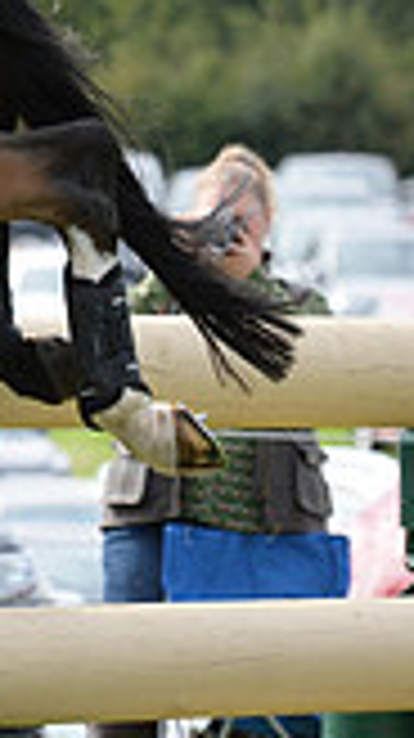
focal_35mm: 1002
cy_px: 104
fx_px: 19595
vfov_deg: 2.2
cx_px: -752
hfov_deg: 1.2
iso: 800
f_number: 7.1
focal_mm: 270
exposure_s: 1/1000
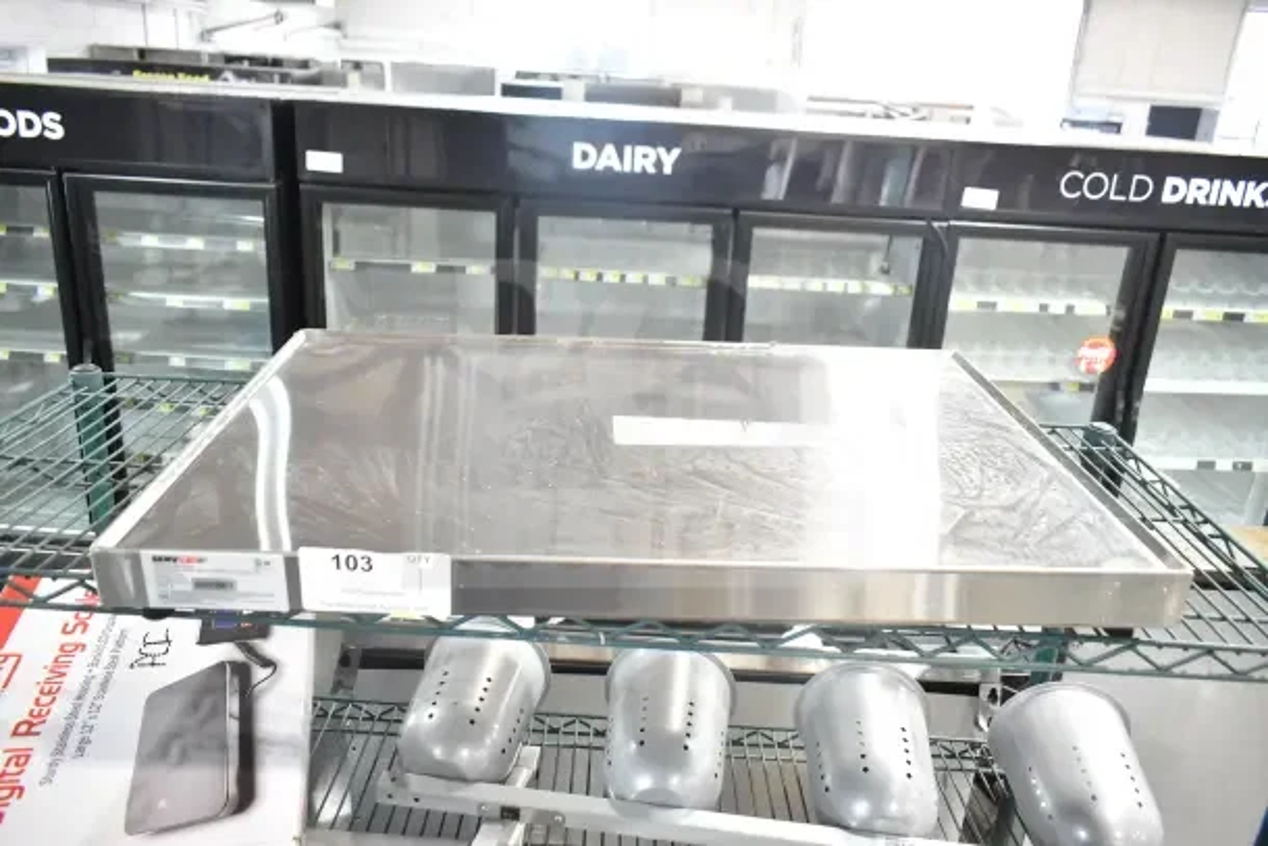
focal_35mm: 27
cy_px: 423
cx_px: 634
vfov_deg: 48.0
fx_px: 951
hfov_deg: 67.4
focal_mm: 18
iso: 1600
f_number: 4.5
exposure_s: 1/80
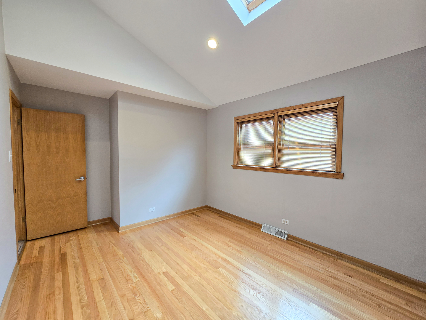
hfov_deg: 106.2
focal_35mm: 13
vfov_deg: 89.9
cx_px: 213
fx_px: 160
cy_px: 160
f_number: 2.2
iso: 100
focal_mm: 2.2
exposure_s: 1/60
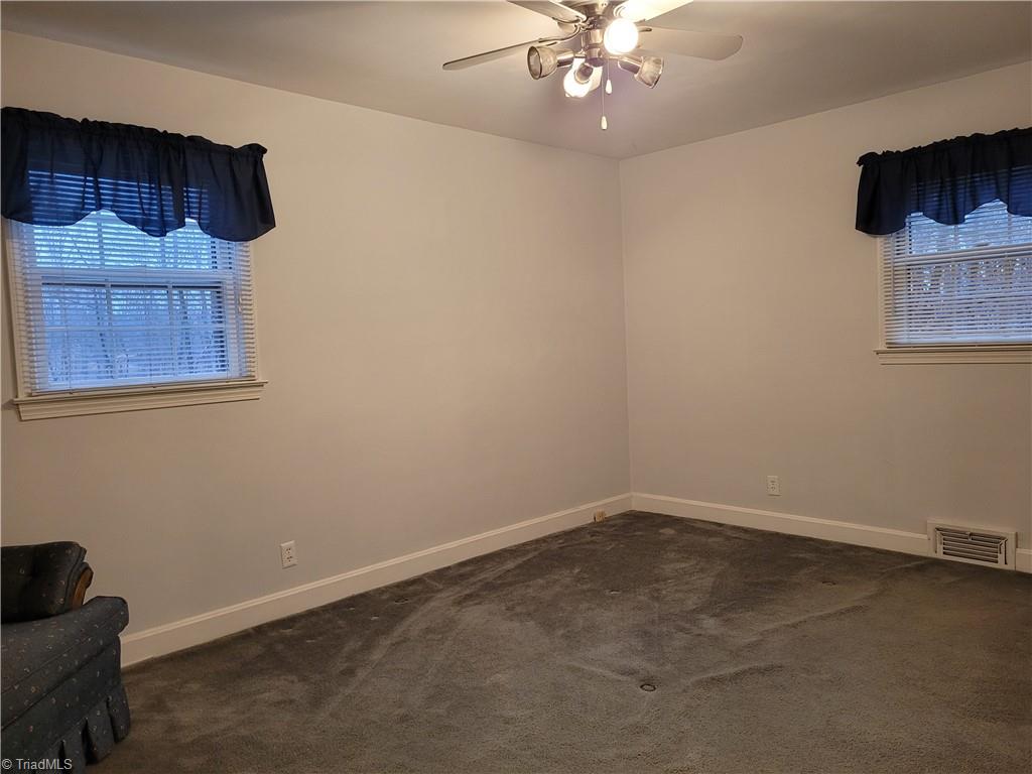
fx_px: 775
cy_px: 387
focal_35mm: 26
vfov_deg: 53.1
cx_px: 516
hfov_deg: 67.3
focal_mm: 5.4
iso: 400
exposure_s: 1/40
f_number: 1.8
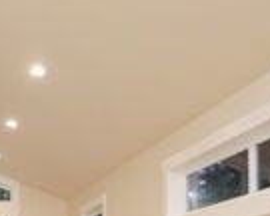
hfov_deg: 31.3
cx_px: -54
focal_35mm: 50
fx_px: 400
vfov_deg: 28.1
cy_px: 225
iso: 800
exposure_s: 1/125
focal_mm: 12
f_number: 5.6
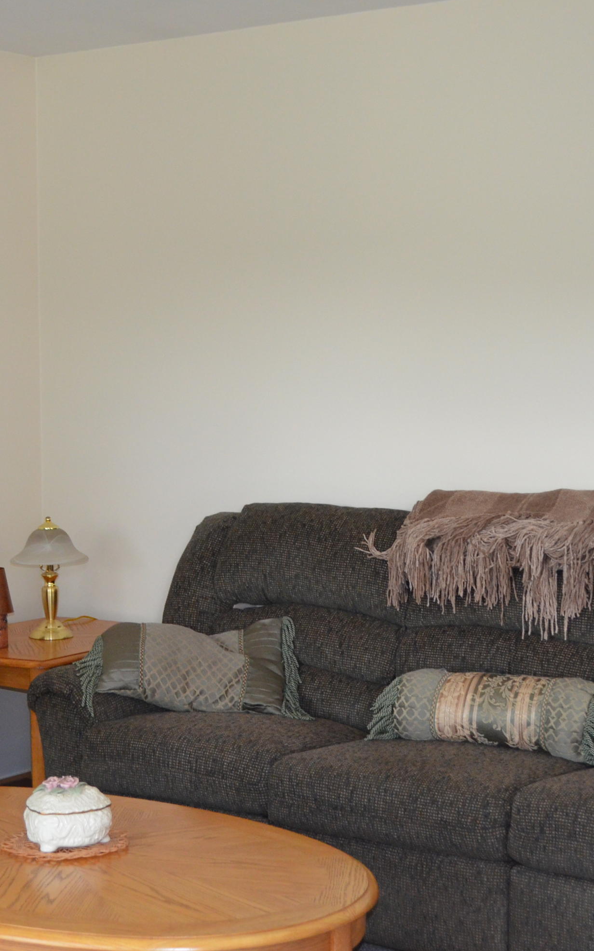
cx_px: 160
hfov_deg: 19.9
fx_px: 1684
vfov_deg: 31.5
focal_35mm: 65
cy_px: 478
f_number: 4.5
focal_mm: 28
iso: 1400
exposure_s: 1/60
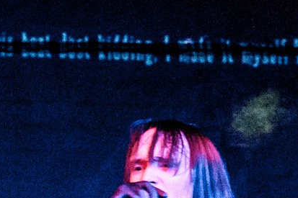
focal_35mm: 289
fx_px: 2391
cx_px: 292
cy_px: 403
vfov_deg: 4.7
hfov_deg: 7.1
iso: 6400
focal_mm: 45
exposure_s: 1/50
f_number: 3.2
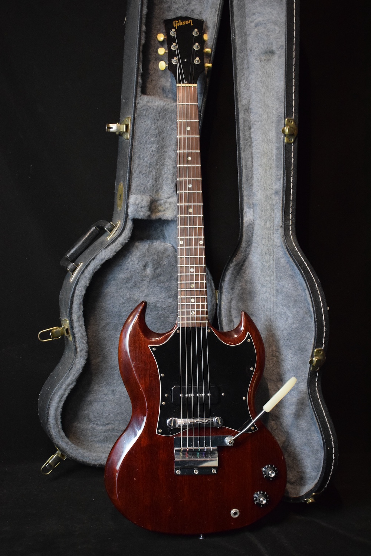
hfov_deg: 28.9
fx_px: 719
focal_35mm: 46
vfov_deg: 42.3
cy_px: 278
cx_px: 186
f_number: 4.2
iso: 3200
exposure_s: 1/60
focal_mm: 31
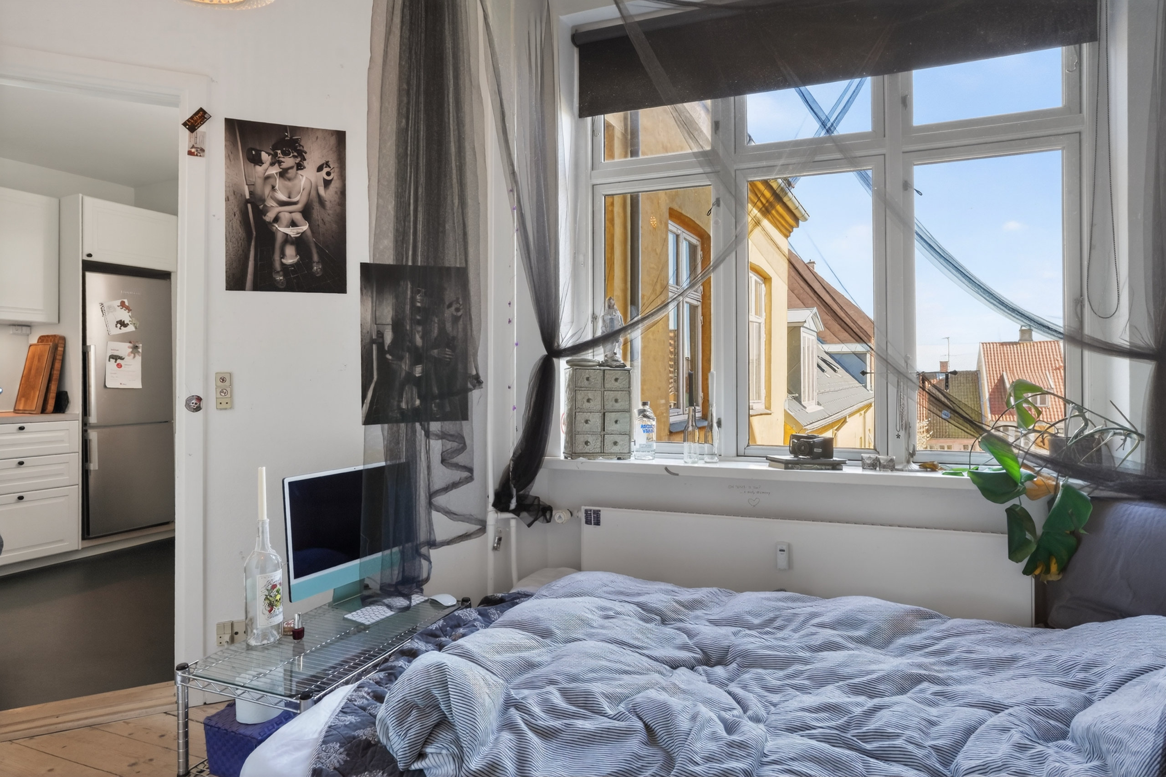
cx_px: 583
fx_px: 648
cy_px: 388
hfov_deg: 84.0
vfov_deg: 61.9
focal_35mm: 20
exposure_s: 1/8
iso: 400
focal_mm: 20
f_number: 8
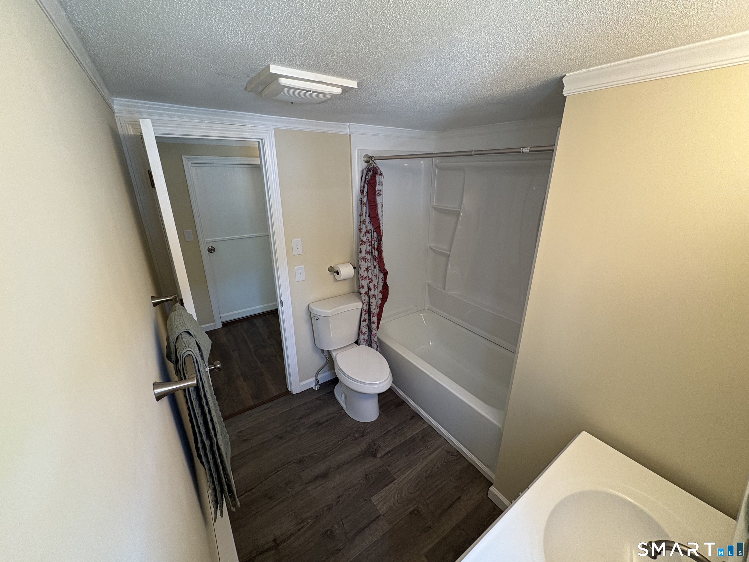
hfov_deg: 102.1
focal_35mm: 14
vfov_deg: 85.7
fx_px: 303
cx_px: 374
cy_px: 281
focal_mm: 2.22
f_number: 2.2
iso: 125
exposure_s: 1/60
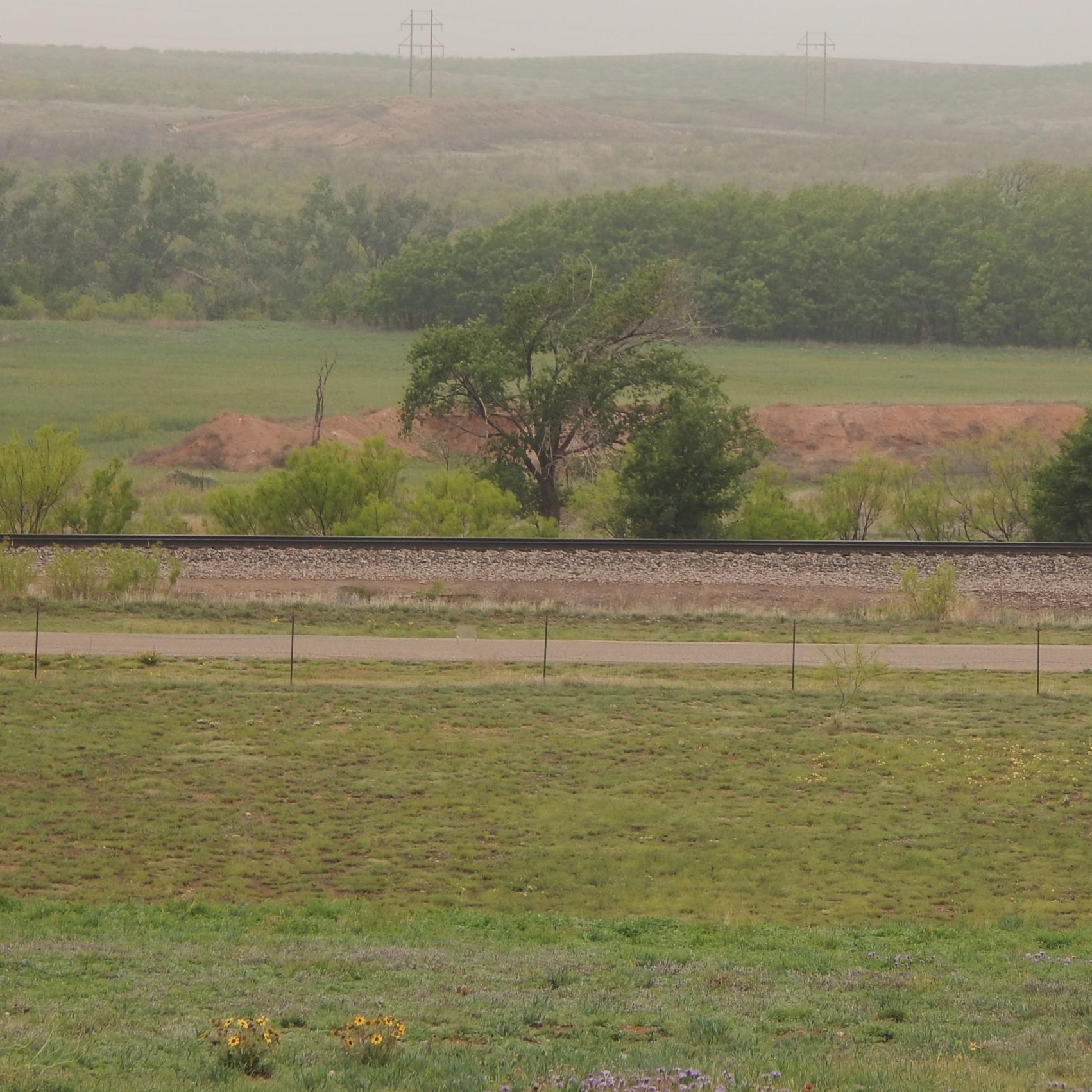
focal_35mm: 162
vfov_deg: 10.8
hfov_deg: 10.8
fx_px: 5782
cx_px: 863
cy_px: 445
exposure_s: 1/80
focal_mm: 18.7
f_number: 4.5
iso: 125
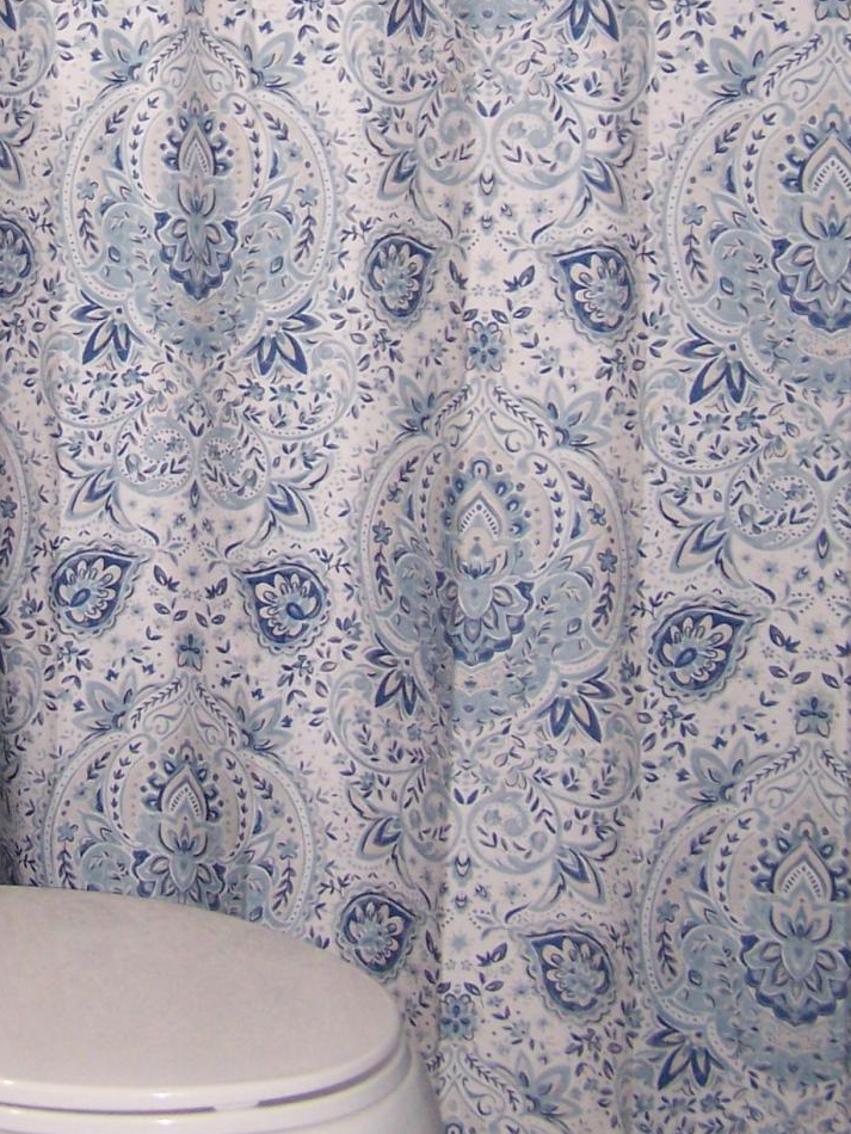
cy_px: 100
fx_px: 2621
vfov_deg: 23.7
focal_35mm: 80
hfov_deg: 18.0
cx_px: 4
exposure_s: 1/60
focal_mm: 6.3
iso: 140
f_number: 2.8
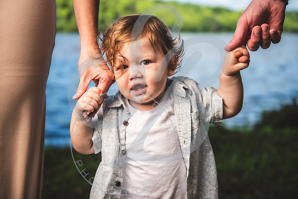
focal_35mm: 53
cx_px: 149
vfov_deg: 25.5
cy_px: 100
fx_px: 439
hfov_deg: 37.5
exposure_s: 1/800
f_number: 2.8
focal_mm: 52
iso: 100
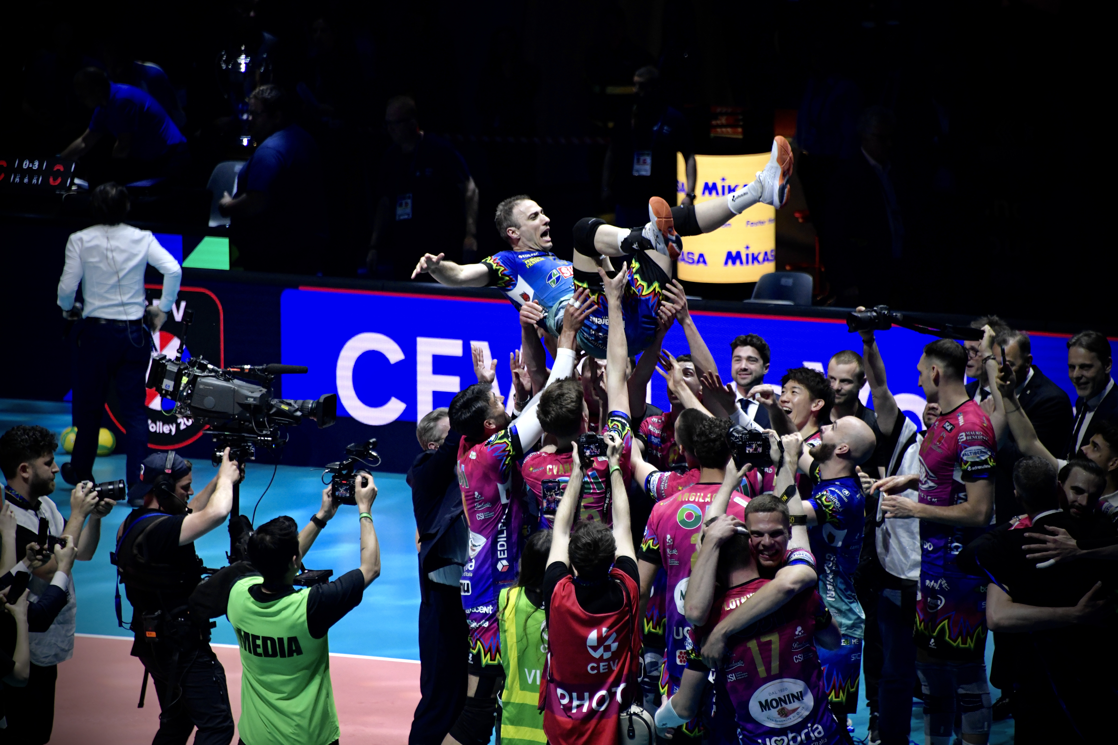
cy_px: 372
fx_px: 9316
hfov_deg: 6.9
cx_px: 559
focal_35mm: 300
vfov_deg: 4.6
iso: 5000
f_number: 5.6
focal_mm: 300
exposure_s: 1/800
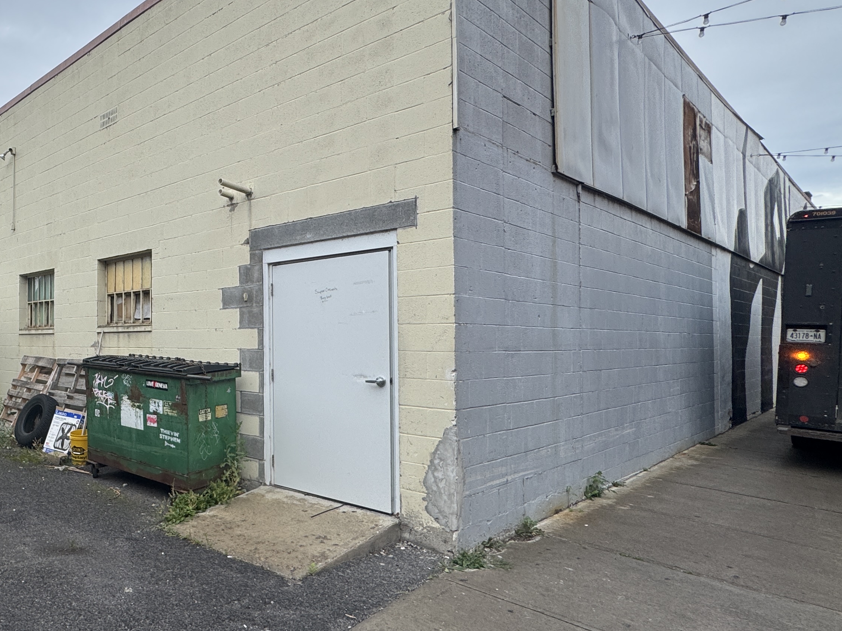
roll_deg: -0.7
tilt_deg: +2.2
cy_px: 326
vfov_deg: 54.9
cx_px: 134
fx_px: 608
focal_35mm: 25
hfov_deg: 61.8
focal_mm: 2.22
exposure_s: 1/552
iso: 40
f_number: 2.2
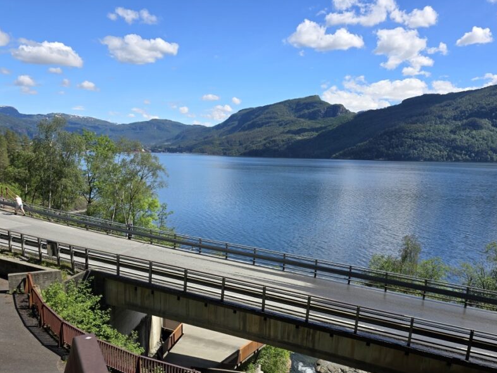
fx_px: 431
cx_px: 273
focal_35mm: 30
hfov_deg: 59.8
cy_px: 239
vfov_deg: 46.3
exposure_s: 1/701
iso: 12
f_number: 1.7
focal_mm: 6.3
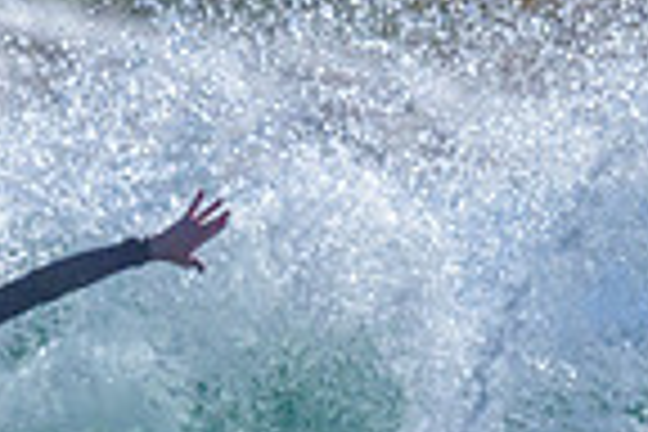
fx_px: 74496
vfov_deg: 0.3
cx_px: 5
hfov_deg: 0.5
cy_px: 556
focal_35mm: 4139
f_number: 6.3
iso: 1800
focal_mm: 800
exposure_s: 1/2000
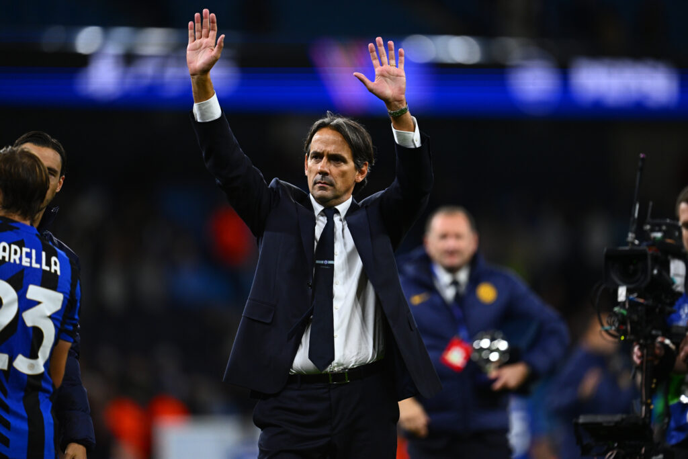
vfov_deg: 3.4
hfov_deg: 5.2
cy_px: 230
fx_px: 7645
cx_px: 344
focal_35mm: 400
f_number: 2.8
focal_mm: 400
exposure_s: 1/1600
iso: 2000
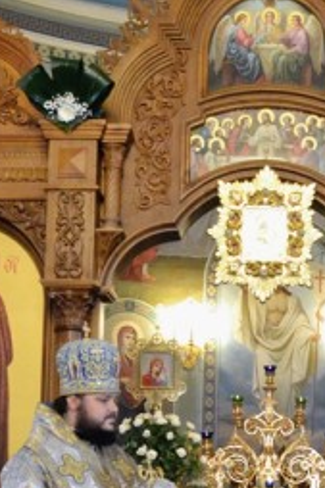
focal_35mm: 71
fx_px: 963
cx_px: 263
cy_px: 482
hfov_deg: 19.0
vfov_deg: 27.0
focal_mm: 20
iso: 3200
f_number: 3.5
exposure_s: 1/60
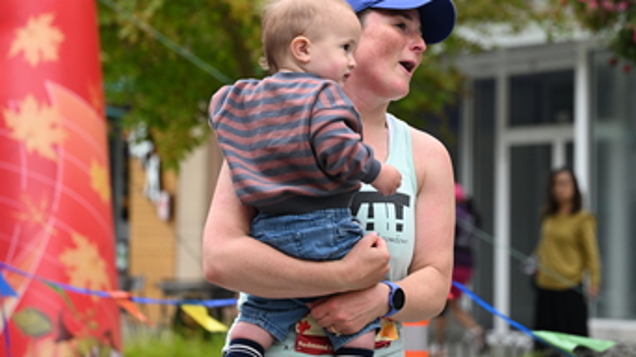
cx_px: 431
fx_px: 1989
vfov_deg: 10.2
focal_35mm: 118
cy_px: 79
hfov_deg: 18.1
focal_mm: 70
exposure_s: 1/1600
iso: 640
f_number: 2.8
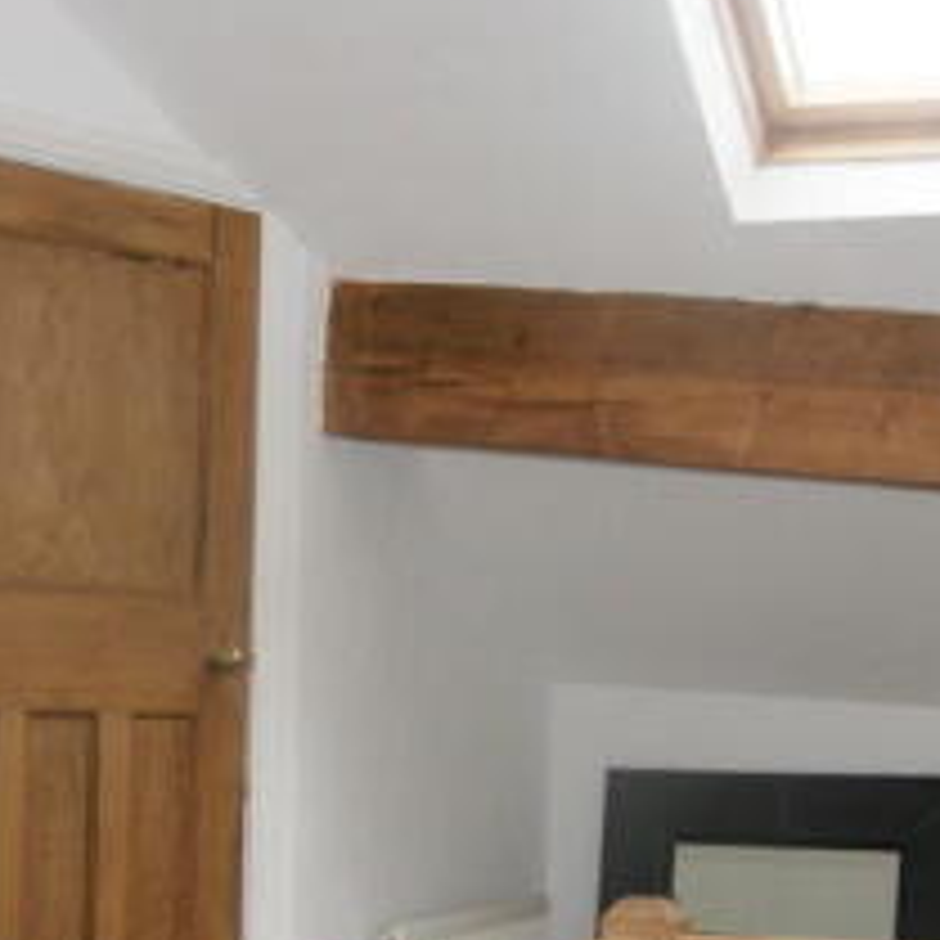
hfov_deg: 23.9
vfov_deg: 23.8
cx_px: 304
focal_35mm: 72
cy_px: 659
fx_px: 2212
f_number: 5.6
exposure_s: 1/60
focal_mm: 18
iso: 400
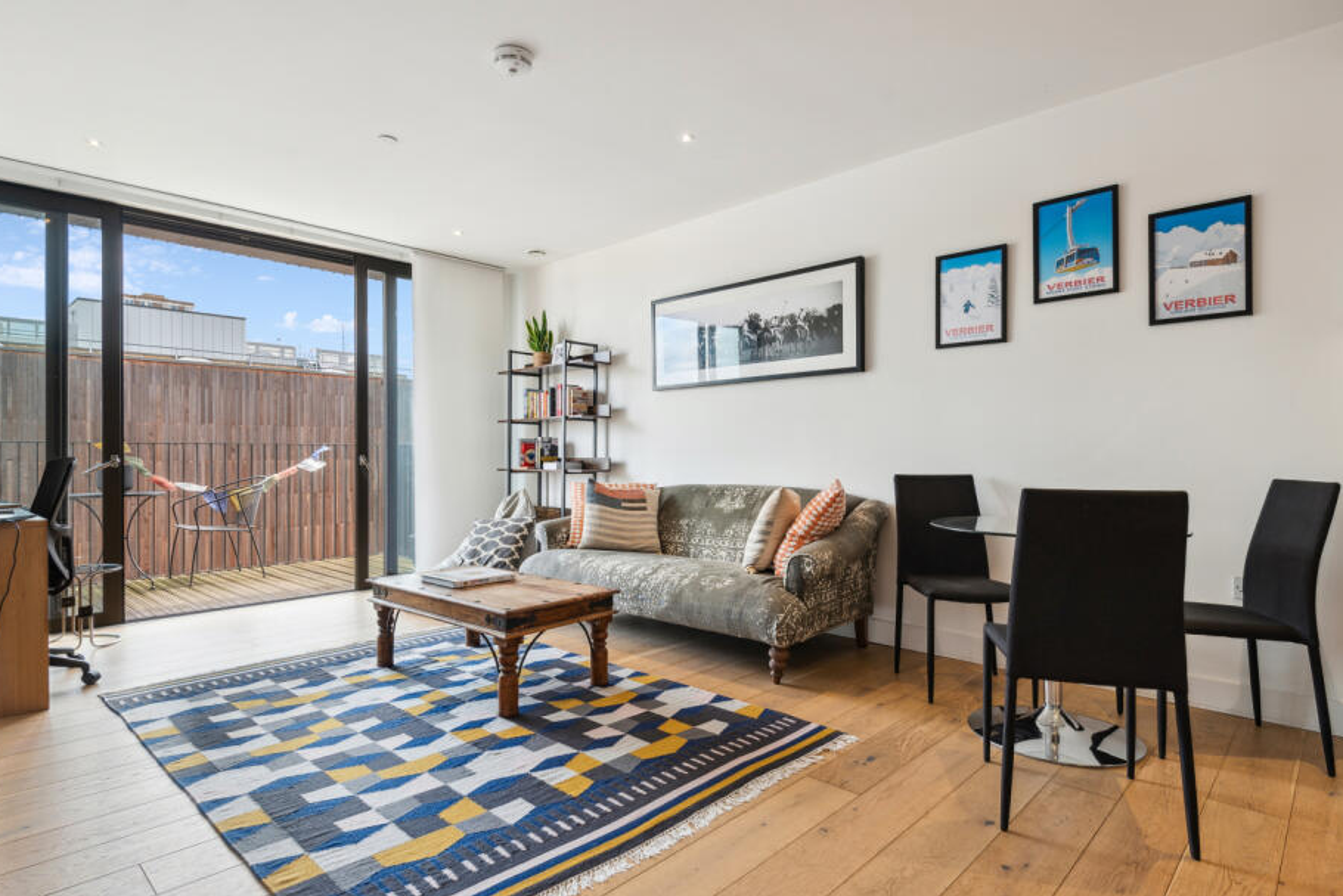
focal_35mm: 18
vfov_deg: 67.4
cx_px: 652
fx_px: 672
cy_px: 457
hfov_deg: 90.0
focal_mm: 16
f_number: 8
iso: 200
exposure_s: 1/15
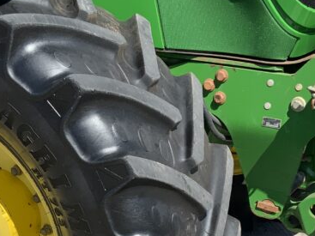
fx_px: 737
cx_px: 105
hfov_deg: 24.0
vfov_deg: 17.9
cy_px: 215
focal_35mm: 81
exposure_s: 1/1412
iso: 16
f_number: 1.8
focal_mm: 3
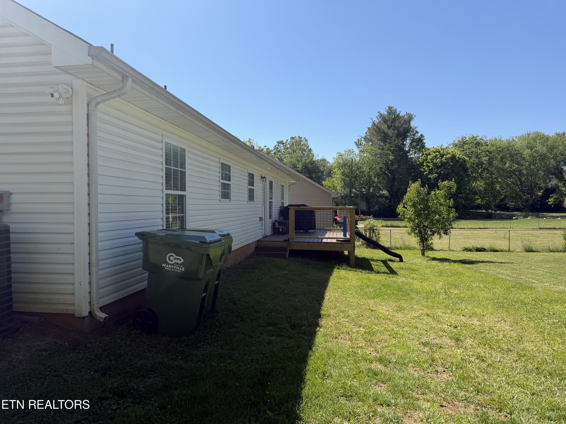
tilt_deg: -1.2
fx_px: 392
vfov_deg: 56.8
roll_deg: +0.3
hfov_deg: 71.6
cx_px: 283
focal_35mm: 24
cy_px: 212
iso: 80
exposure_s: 1/3953
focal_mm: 6.76
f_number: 1.78
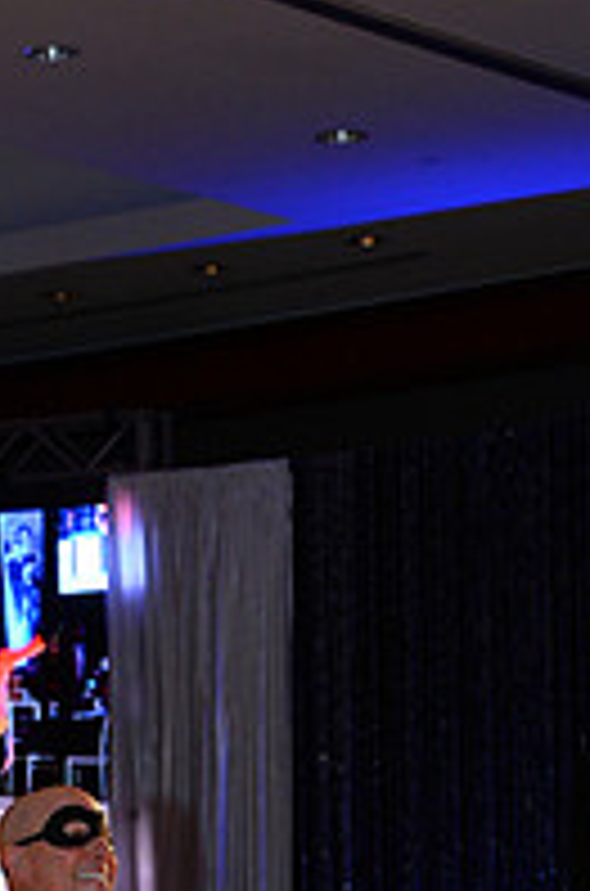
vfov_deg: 11.0
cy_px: 1202
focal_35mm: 182
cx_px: 232
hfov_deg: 7.5
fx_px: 4497
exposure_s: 1/250
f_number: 5
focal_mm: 62
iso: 2000
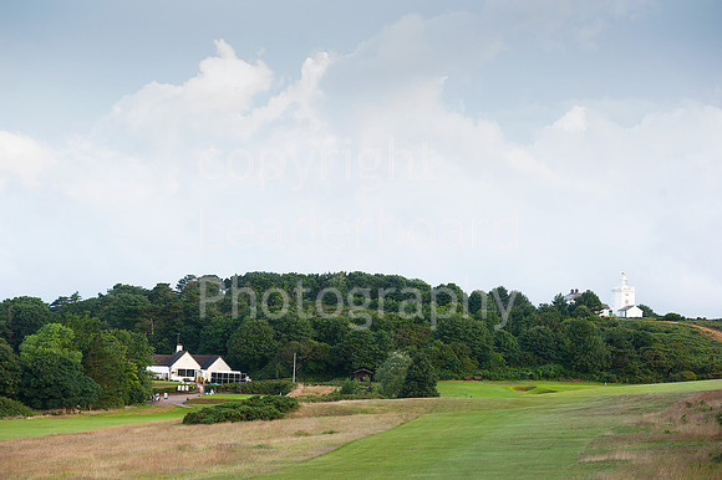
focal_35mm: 82
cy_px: 240
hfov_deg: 24.8
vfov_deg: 16.6
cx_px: 361
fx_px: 1644
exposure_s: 1/400
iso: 500
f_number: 5.6
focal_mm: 82
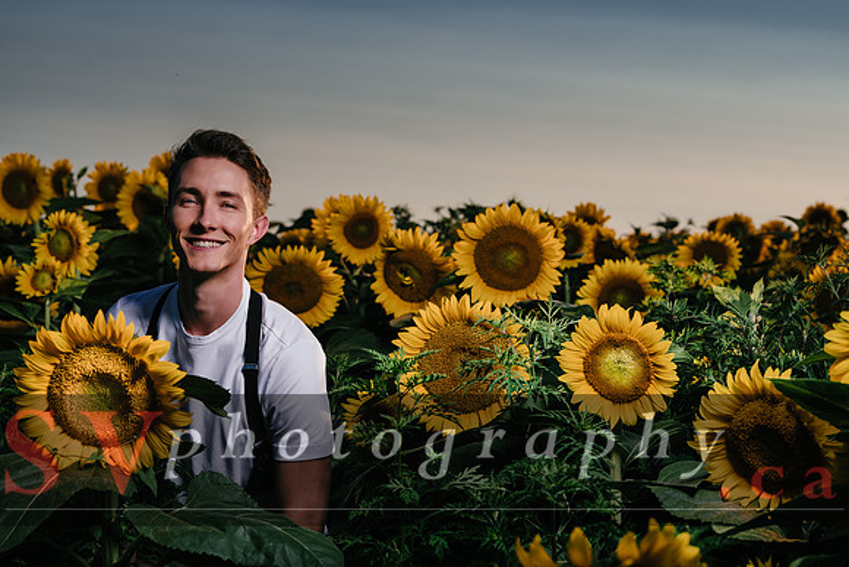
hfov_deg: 23.6
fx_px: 2029
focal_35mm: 86
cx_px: 424
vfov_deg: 15.9
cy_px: 284
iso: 40
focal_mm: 86
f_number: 5.6
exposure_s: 1/250
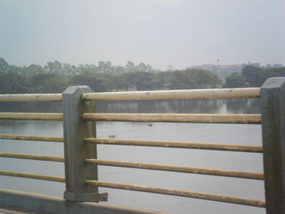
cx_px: 142
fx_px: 889
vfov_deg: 13.7
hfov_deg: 18.2
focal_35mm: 108
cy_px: 107
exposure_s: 1/500
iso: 100
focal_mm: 19.6
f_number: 5
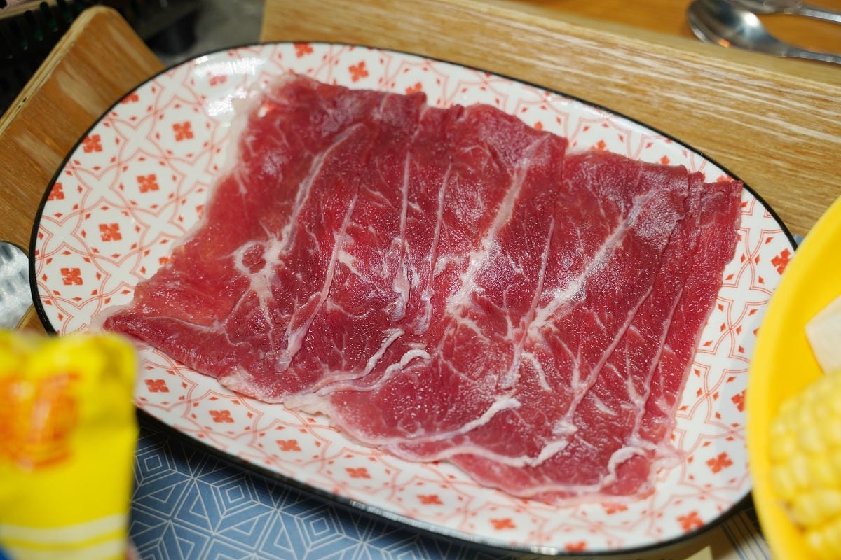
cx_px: 420
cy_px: 280
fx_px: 1075
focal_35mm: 46
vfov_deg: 29.2
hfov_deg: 42.7
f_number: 4
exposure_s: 1/60
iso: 200
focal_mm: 46
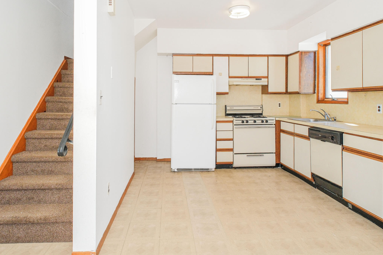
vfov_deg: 56.8
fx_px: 234
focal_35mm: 22
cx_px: 185
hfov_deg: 78.5
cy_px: 101
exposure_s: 1/80
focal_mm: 10
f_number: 7.1
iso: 1000
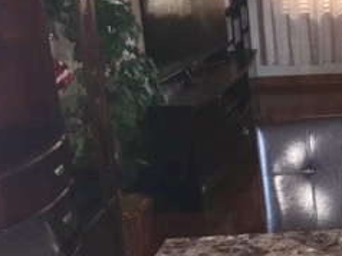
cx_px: 421
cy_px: 95
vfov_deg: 18.8
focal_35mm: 78
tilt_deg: -12.2
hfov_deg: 22.8
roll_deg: +2.7
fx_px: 770
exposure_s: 1/17
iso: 50
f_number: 2.2
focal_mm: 4.15
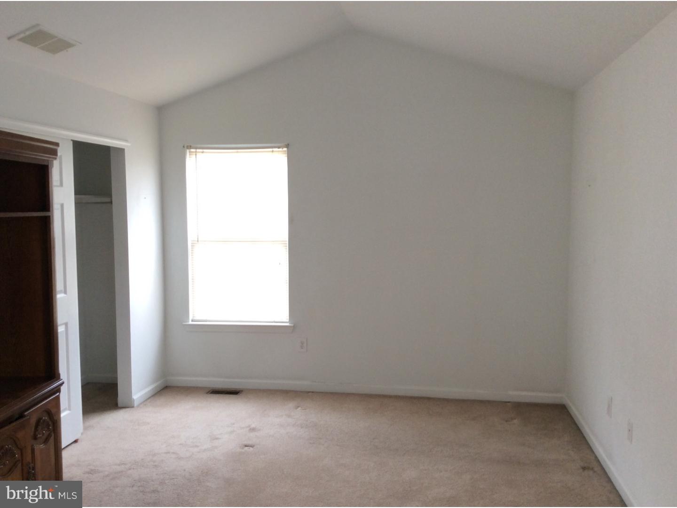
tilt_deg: -6.3
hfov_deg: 56.8
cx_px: 338
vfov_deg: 44.2
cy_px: 254
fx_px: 626
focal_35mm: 32
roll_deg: +0.0
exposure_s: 1/24
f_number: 2.4
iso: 40
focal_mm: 3.3
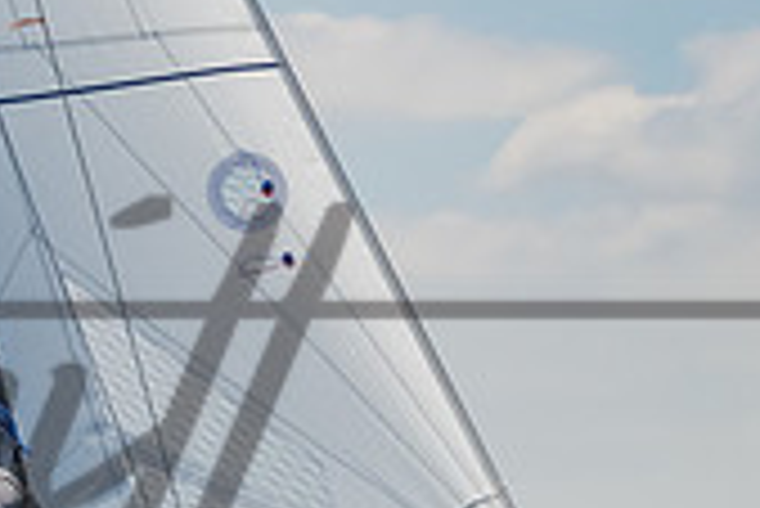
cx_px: -292
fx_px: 10395
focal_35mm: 492
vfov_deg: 2.8
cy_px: 414
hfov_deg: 4.2
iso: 640
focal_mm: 95
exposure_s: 1/1000
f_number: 14
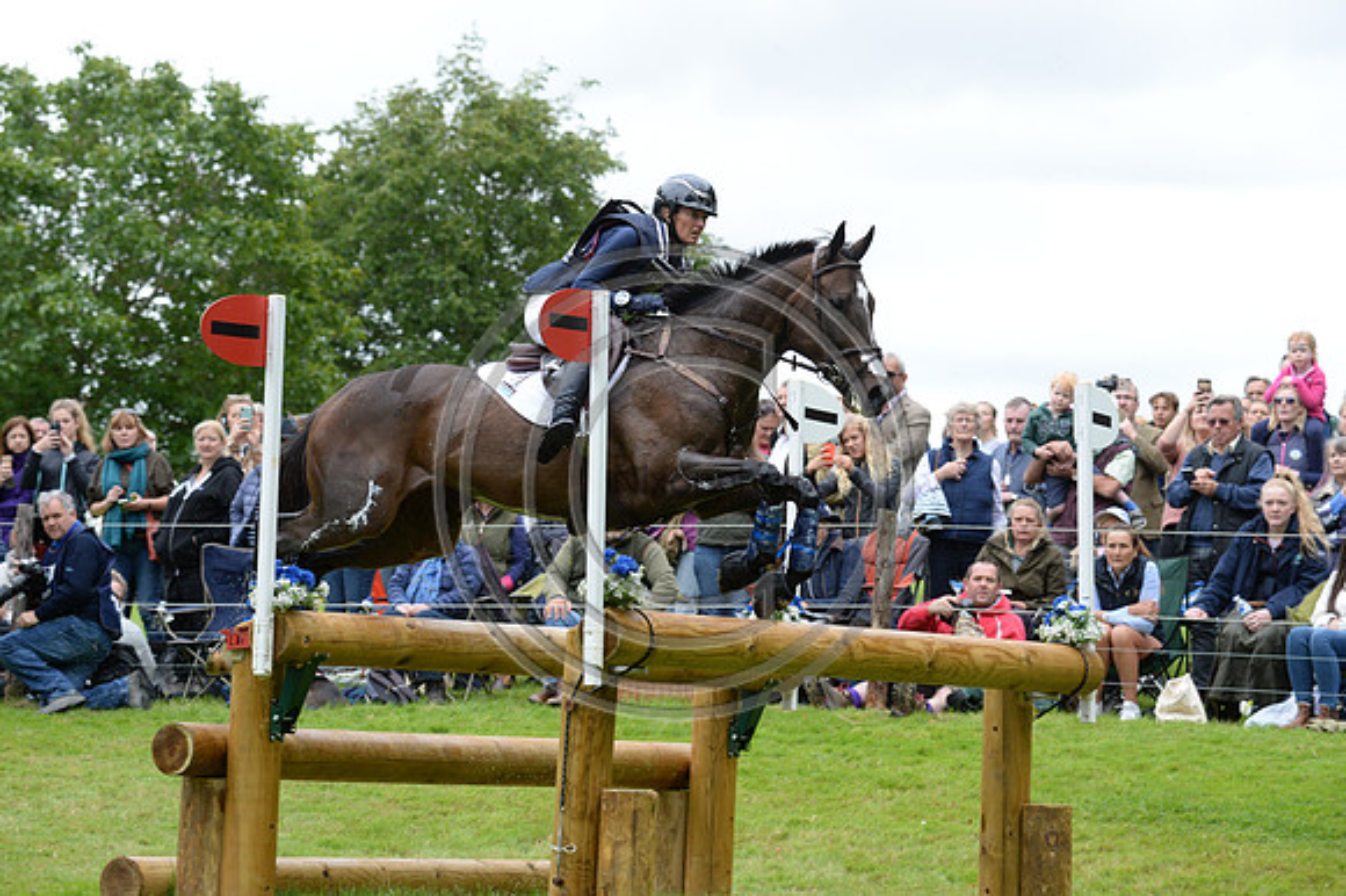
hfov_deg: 12.8
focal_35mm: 160
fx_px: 5979
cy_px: 448
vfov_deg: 8.6
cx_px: 673
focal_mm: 160
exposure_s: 1/1000
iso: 2000
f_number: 8
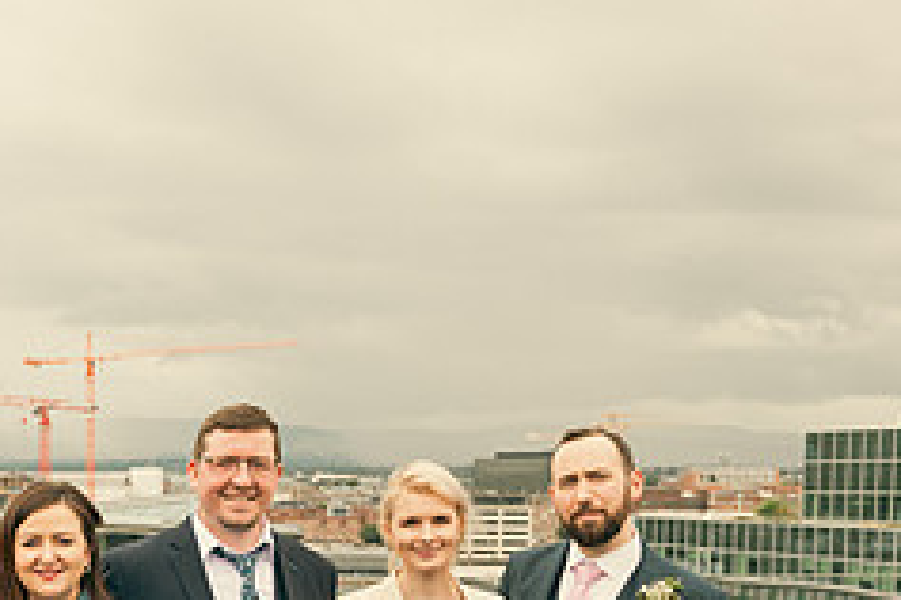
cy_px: 640
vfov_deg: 19.8
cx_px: -122
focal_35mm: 66
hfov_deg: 27.6
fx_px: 1652
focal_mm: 27
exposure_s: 1/250
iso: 320
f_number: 6.3
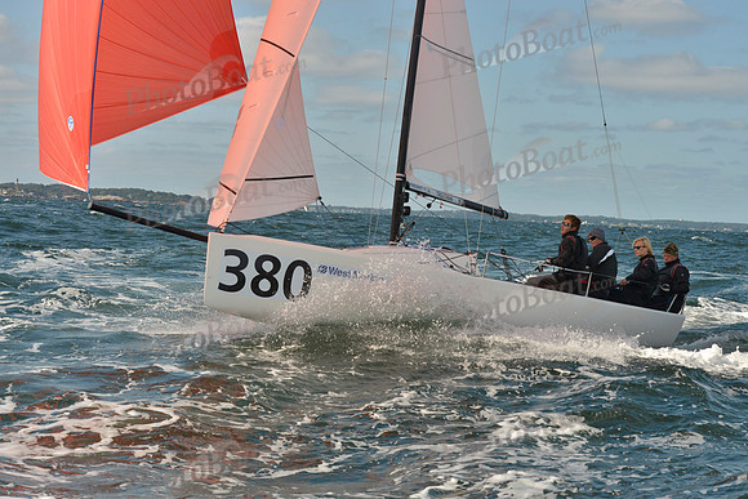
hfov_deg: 28.8
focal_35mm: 70
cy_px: 250
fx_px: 1455
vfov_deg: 19.5
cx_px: 374
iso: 400
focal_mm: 70
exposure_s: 1/1000
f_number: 11
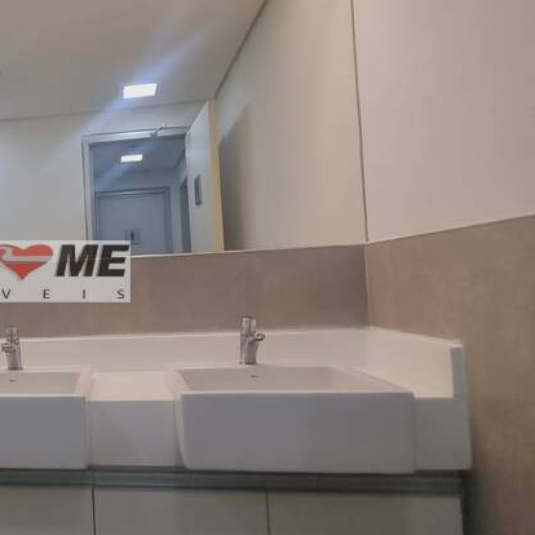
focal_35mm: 30
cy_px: 277
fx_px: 525
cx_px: 14
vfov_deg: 54.0
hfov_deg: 46.3
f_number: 2.2
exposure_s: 1/60
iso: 64
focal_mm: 1.74
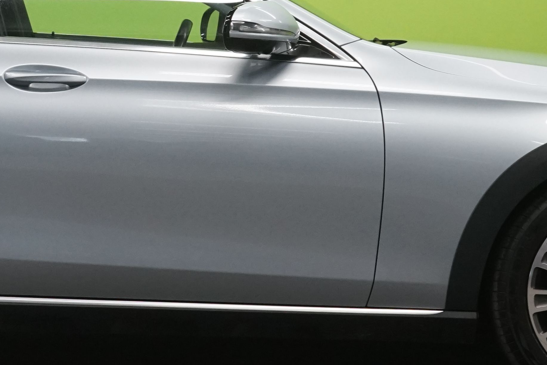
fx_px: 2036
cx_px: 55
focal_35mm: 134
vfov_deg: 10.2
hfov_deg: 15.1
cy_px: 66
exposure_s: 1/25
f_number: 9
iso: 2000
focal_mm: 41
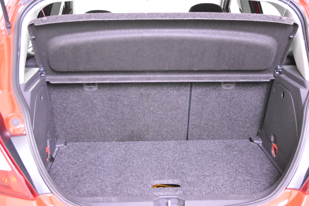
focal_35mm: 51
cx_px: 154
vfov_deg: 26.5
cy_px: 103
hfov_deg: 38.9
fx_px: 438
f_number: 3.3
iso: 7200
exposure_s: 1/50
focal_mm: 34
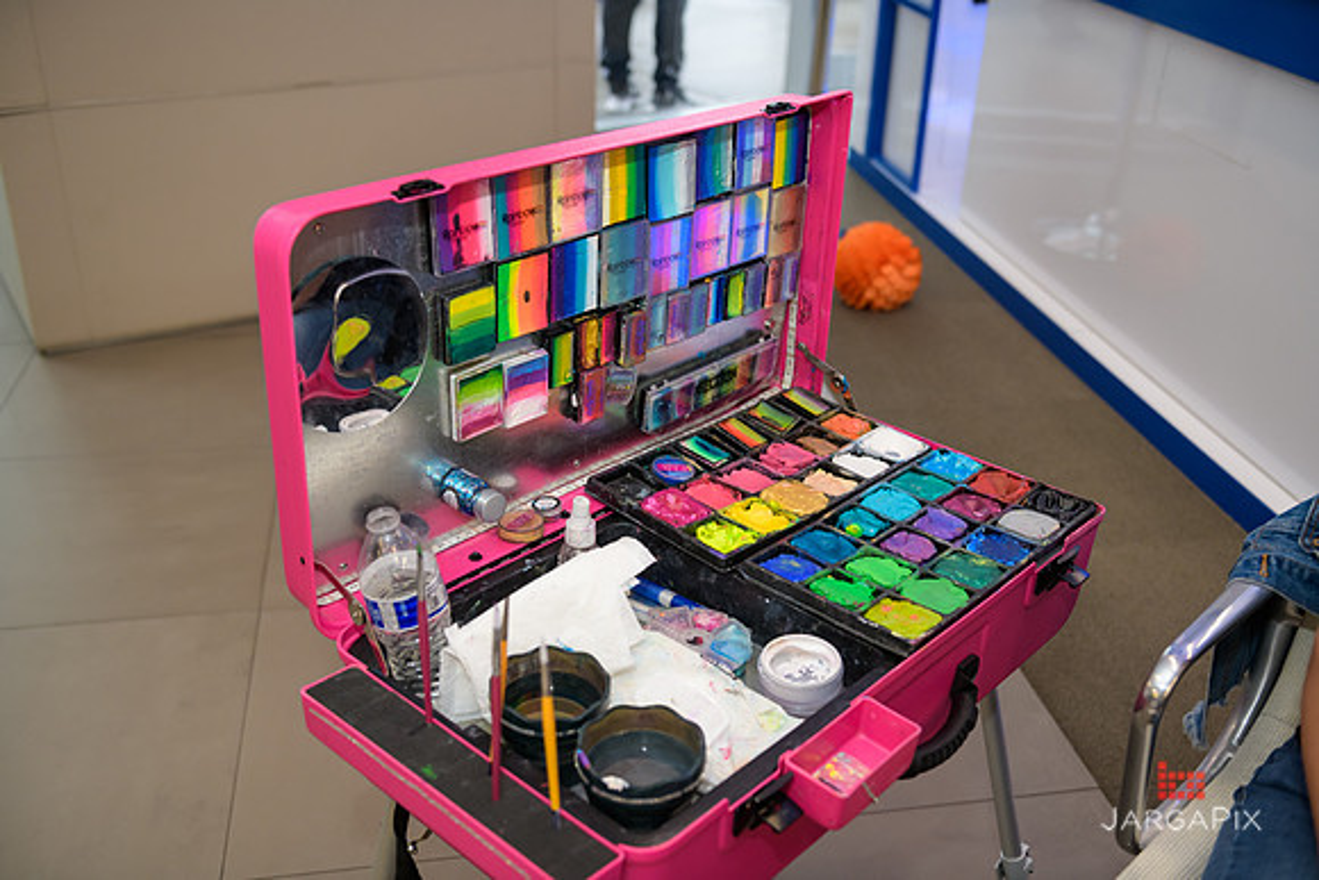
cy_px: 440
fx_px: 1319
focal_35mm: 36
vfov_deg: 36.9
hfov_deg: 53.1
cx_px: 660
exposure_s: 1/125
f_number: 3.2
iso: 800
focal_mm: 36
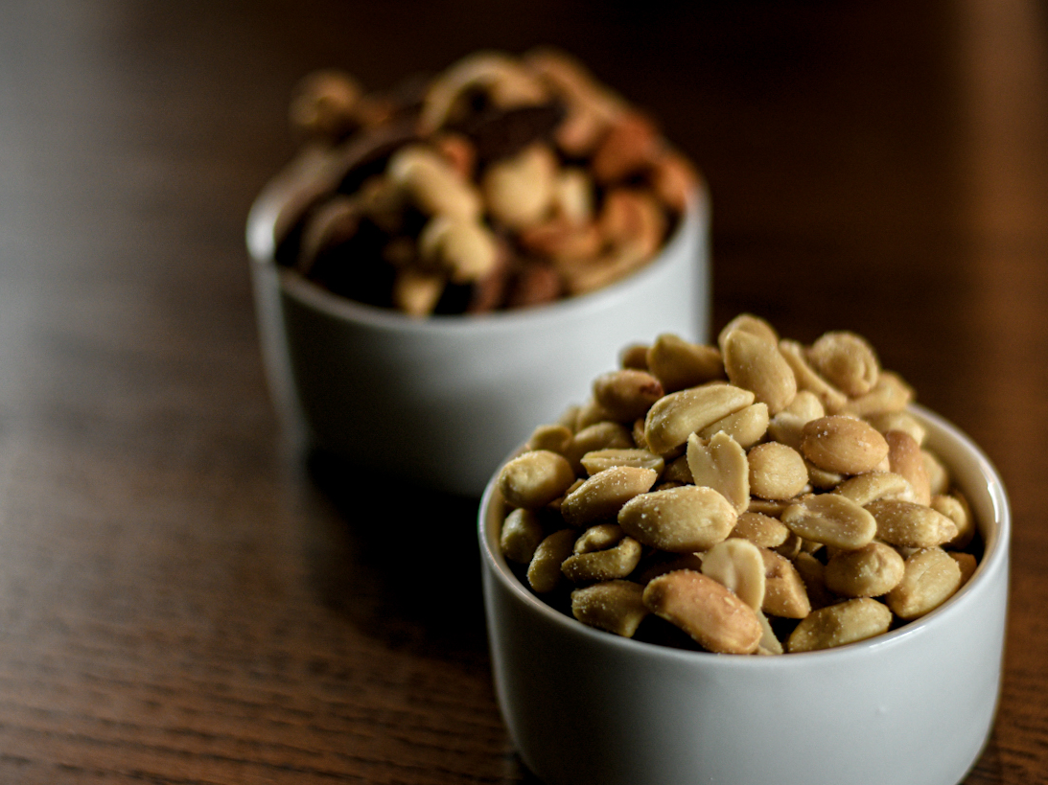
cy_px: 429
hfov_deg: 29.4
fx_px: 1997
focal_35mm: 66
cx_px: 440
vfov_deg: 22.2
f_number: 2.2
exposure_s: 1/100
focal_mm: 50
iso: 250
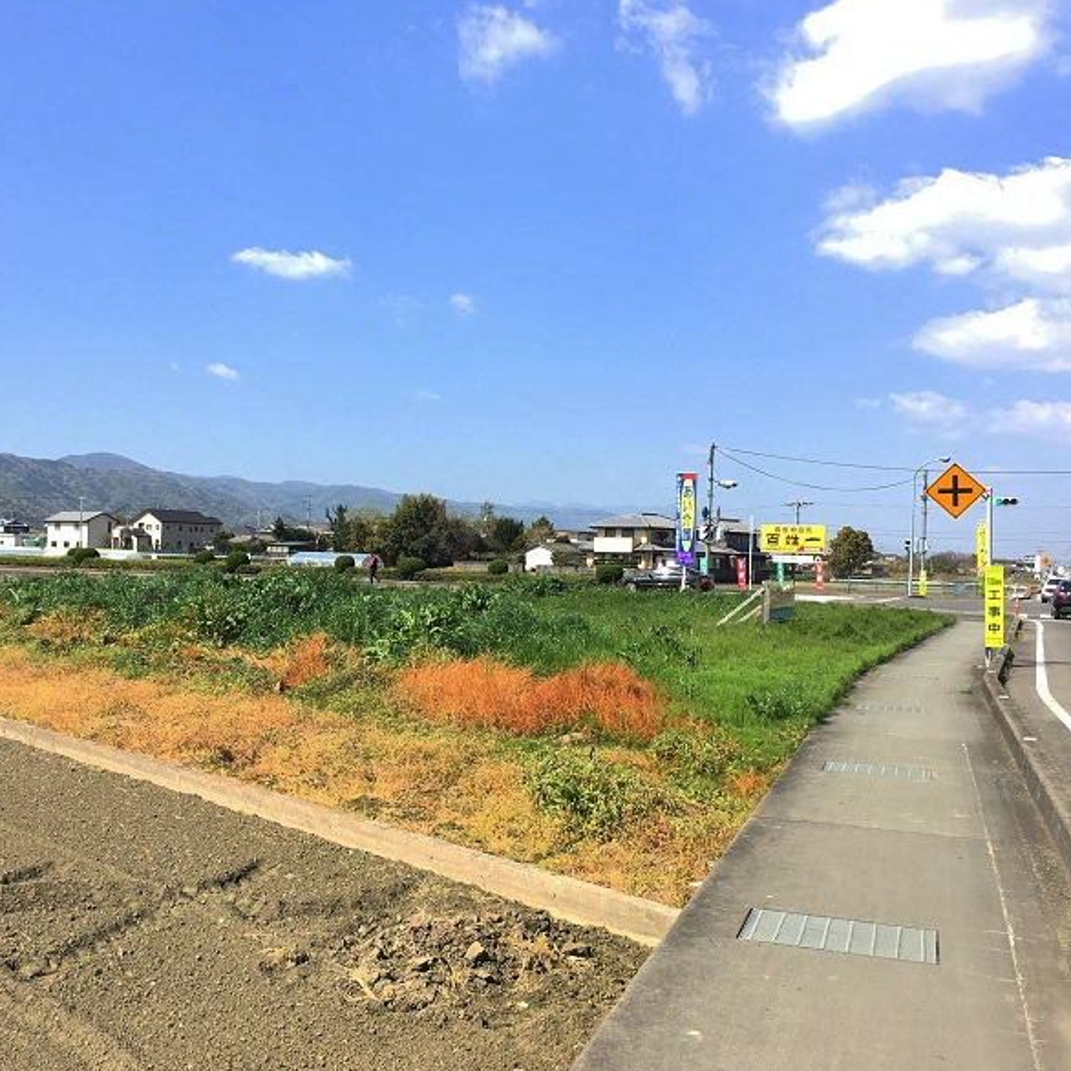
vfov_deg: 47.2
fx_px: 1225
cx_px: 444
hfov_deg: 47.0
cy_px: 530
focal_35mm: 35
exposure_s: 1/693
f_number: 2.2
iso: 25
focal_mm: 4.15
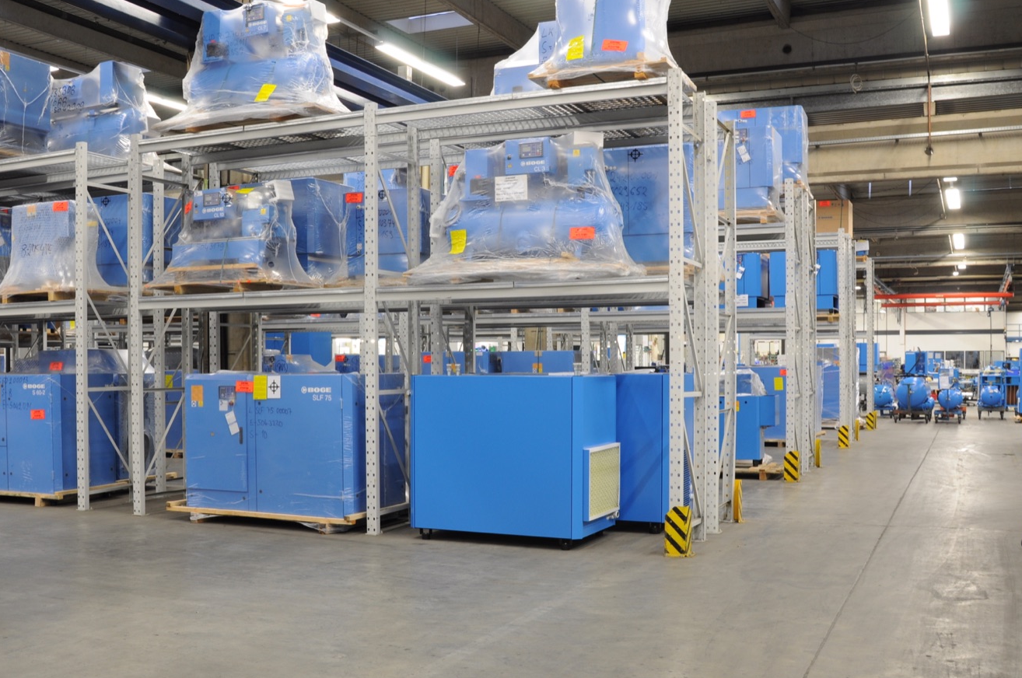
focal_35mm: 37
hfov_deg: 51.9
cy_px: 380
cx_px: 496
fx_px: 1049
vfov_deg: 35.8
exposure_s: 1/2
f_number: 10
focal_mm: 18
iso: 200
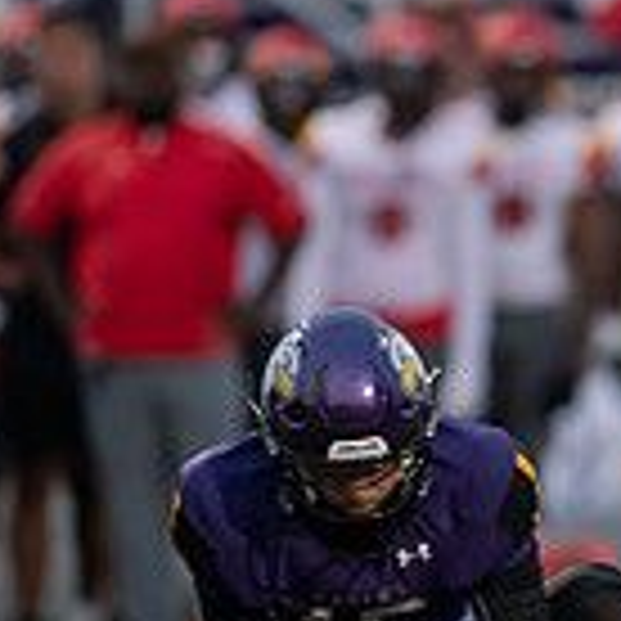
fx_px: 21737
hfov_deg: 1.6
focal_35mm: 1071
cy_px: 367
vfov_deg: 1.6
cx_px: 1058
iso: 2500
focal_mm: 300
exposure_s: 1/800
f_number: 2.8
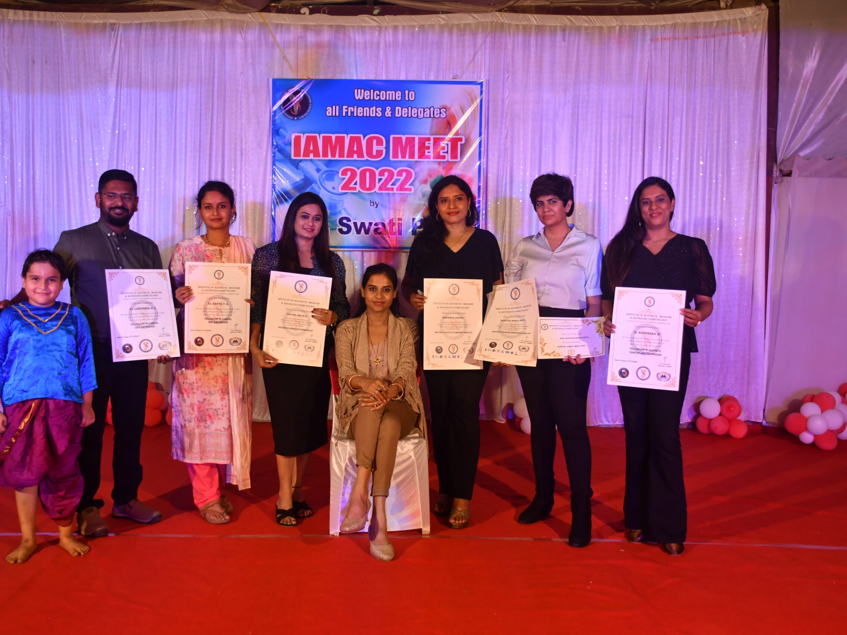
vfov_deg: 38.7
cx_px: 407
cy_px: 318
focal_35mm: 37
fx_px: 905
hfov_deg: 50.1
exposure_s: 1/160
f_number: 4
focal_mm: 23
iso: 1000
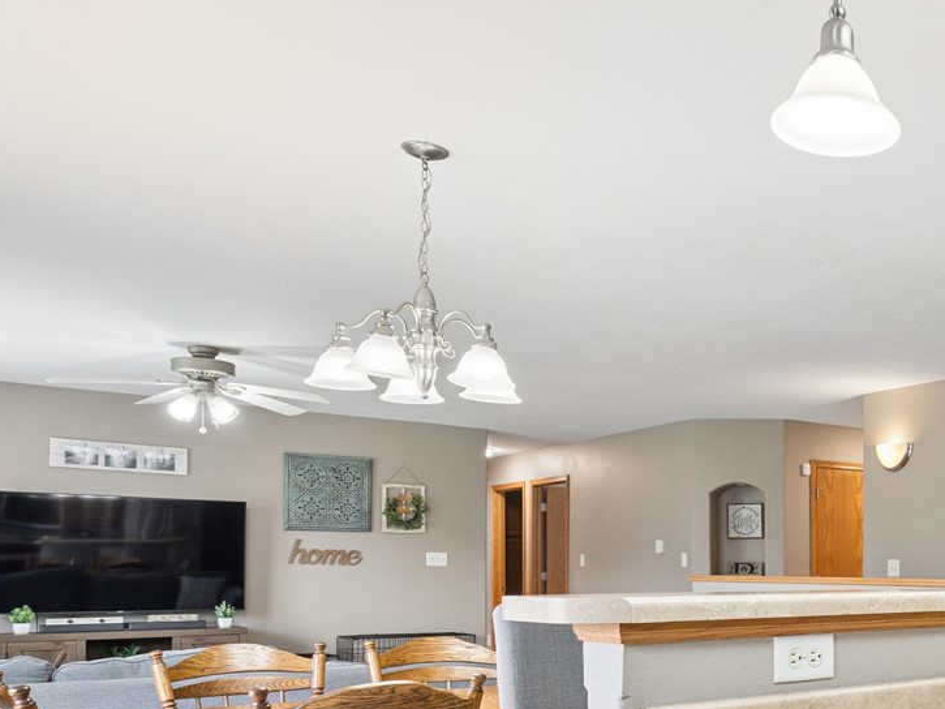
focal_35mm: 36
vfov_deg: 38.3
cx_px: 977
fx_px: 983
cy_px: 557
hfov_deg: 43.0
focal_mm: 16
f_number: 8
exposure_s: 1/20
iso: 400
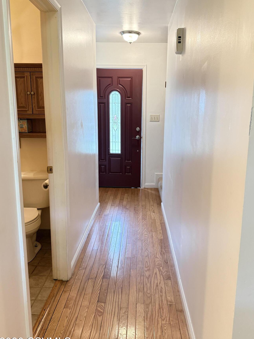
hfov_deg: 49.7
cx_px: 138
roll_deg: -0.8
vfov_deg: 63.4
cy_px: 162
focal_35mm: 28
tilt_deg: -9.7
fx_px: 274
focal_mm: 6.76
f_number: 1.78
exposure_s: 1/60
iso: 500
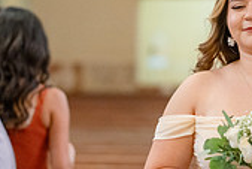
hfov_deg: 7.0
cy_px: 135
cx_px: 179
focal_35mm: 292
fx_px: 2046
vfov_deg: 4.7
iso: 2000
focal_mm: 85
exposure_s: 1/125
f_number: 2
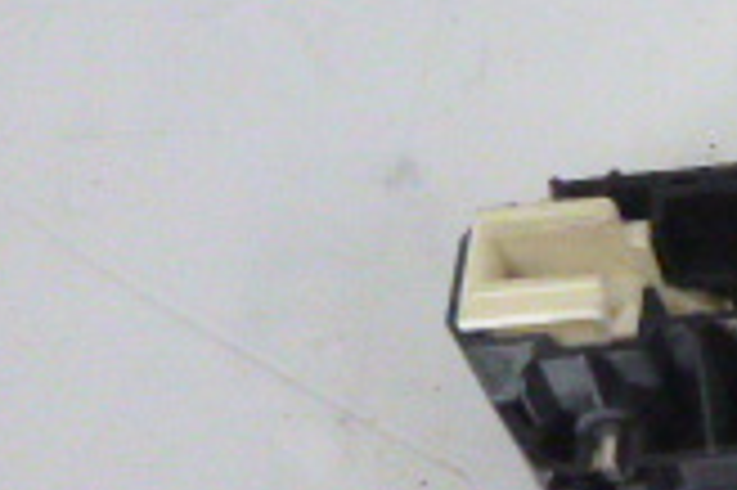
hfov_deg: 15.0
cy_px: 198
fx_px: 2413
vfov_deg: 11.6
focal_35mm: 118
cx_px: 1339
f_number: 4.1
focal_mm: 5.2
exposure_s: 1/30
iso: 800
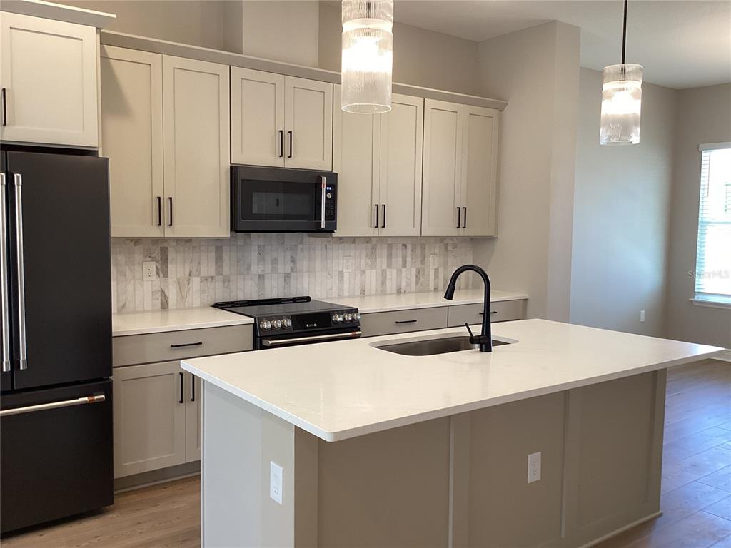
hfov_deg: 58.4
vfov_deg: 45.4
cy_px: 274
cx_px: 366
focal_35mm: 31
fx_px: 655
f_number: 2.4
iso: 100
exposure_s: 1/60
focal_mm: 3.3
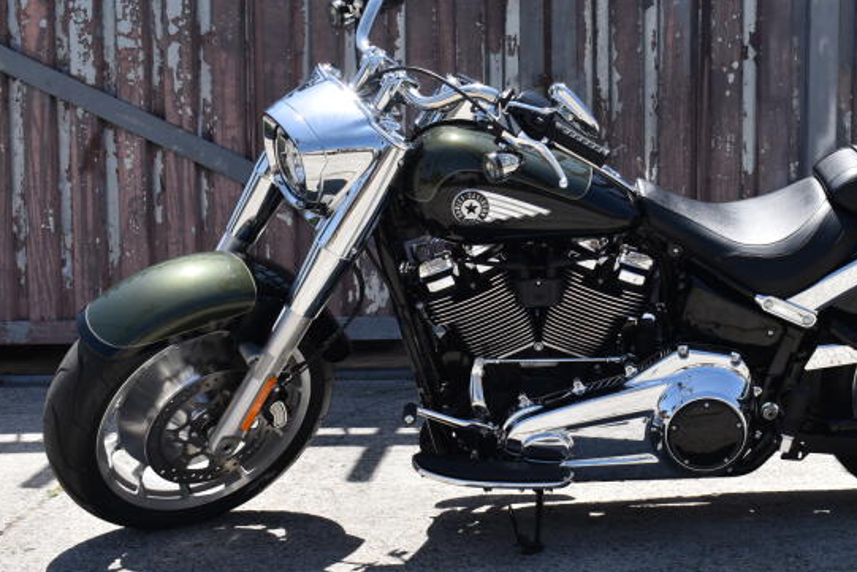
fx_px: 1691
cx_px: 610
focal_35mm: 71
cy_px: 268
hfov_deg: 28.2
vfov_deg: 19.2
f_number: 8
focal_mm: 32
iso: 100
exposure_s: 1/320
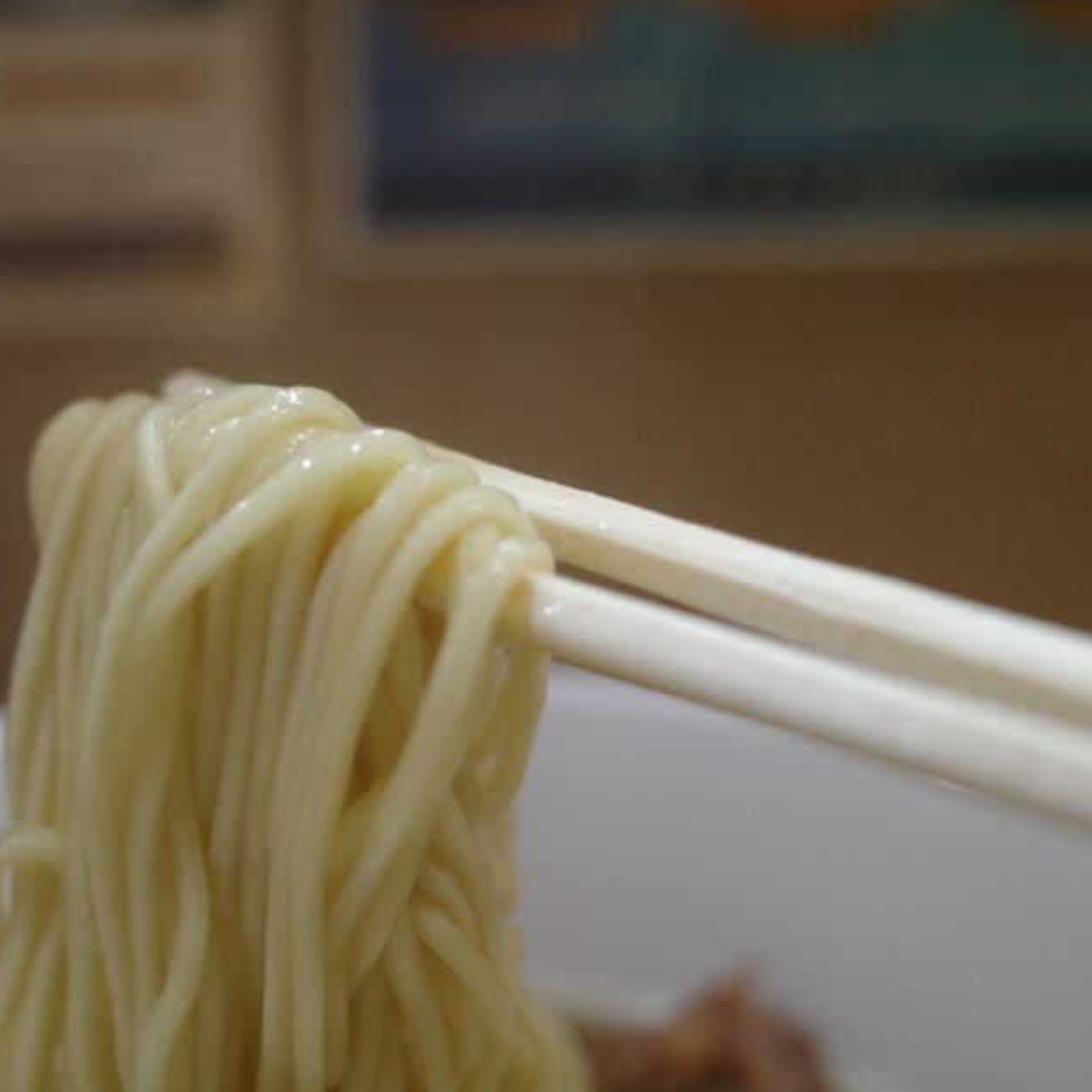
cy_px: 550
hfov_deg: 42.9
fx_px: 1356
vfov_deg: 43.9
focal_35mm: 38
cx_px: 321
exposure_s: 1/30
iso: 640
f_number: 2.8
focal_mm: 18.3
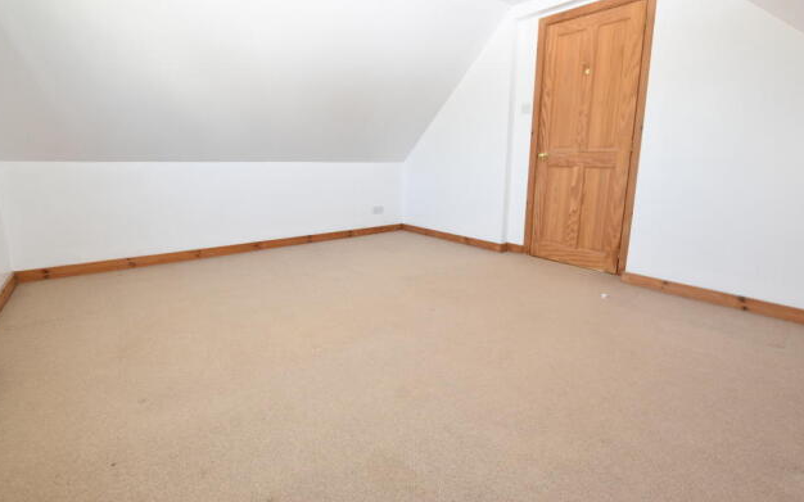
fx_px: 351
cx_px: 404
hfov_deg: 97.8
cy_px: 228
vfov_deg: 71.1
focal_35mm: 16
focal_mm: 10
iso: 800
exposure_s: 1/100
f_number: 5
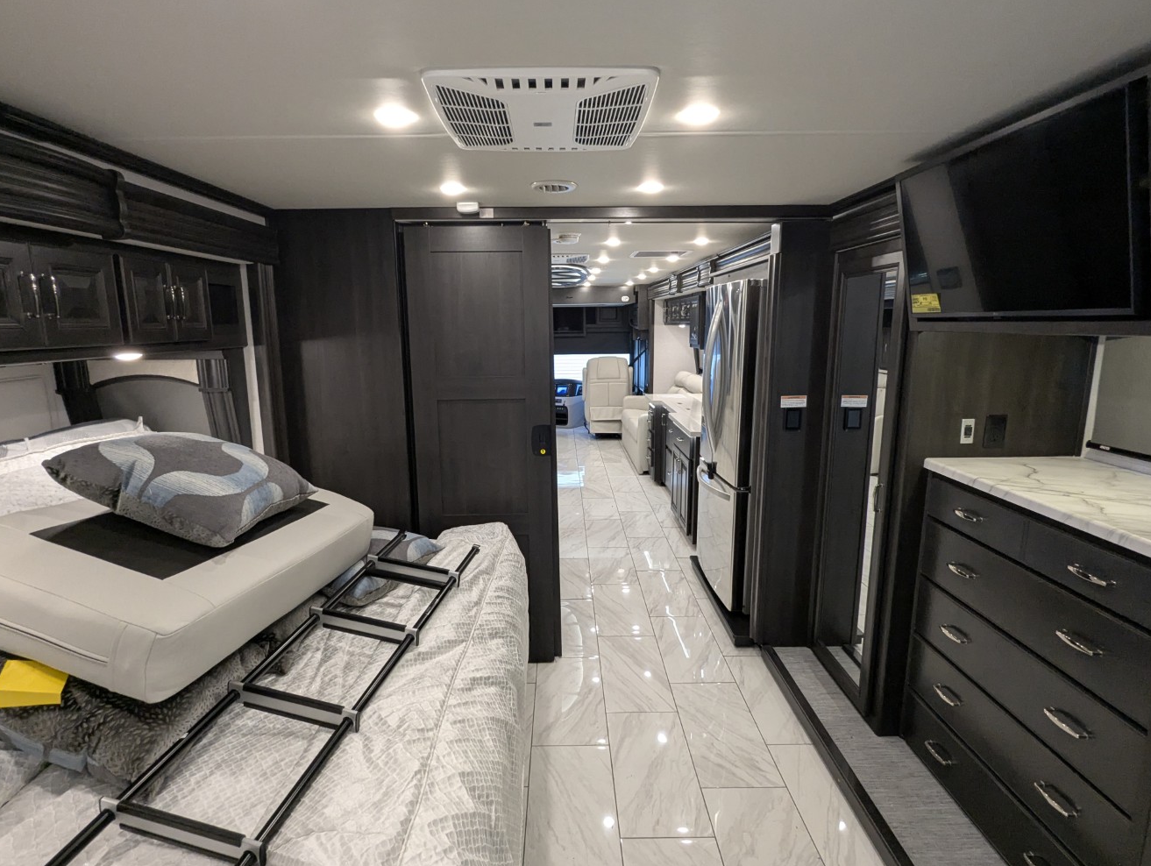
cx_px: 561
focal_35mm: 17
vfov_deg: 74.8
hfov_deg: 90.9
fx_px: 566
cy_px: 423
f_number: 2.2
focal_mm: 2.35
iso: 321
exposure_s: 1/69.4
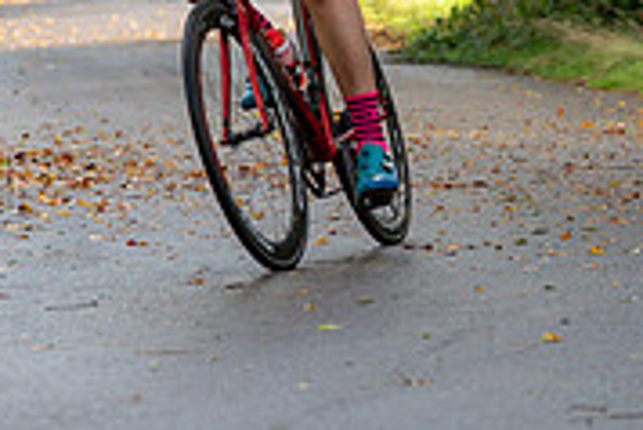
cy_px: -154
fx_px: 4076
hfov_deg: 9.0
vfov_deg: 6.0
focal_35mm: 228
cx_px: 155
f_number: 3.2
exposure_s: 1/500
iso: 200
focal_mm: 70
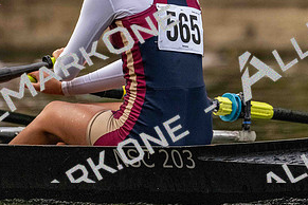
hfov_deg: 2.6
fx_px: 6818
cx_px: 148
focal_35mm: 797
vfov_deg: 1.7
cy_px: 2
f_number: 4.5
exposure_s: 1/2500
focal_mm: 400
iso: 4500
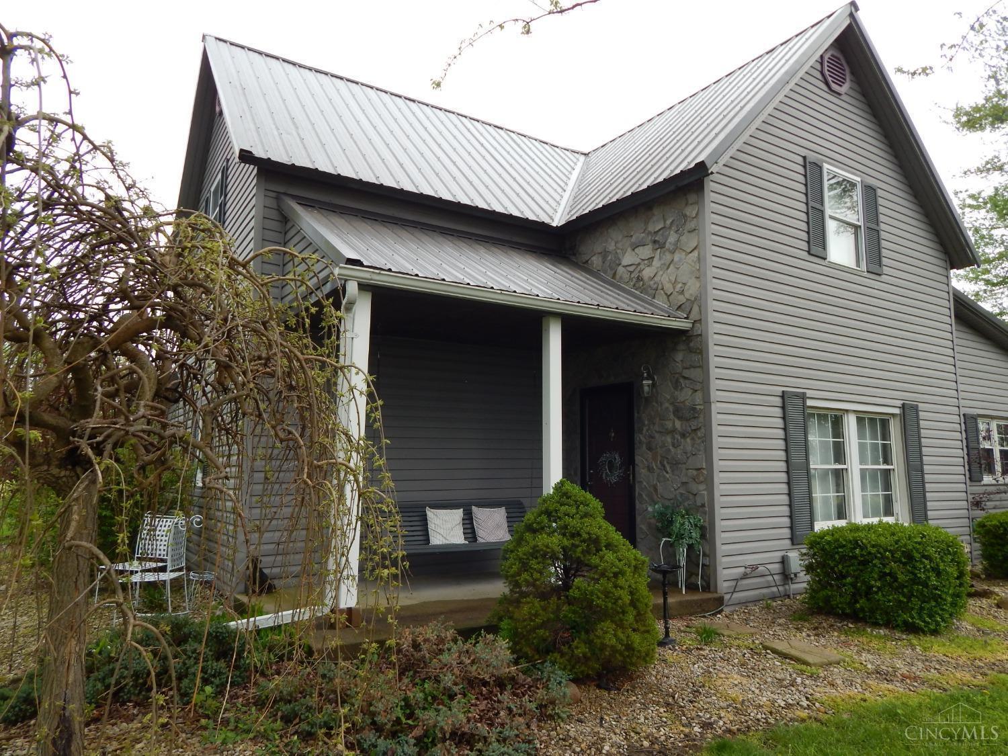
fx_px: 699
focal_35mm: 24
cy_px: 378
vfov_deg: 56.8
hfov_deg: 71.6
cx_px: 504
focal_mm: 4.2
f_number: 3
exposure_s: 1/640
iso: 125
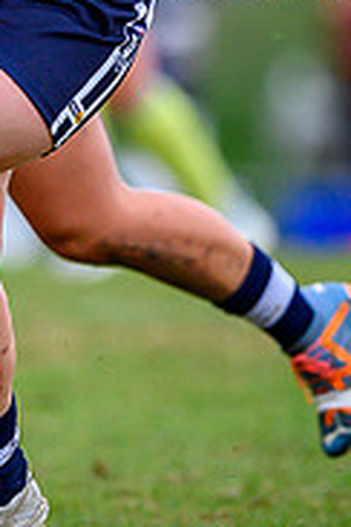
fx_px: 36150
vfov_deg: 0.8
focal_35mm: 2472
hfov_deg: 0.6
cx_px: 19
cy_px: 117
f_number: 4
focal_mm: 500
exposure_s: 1/1600
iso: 1600
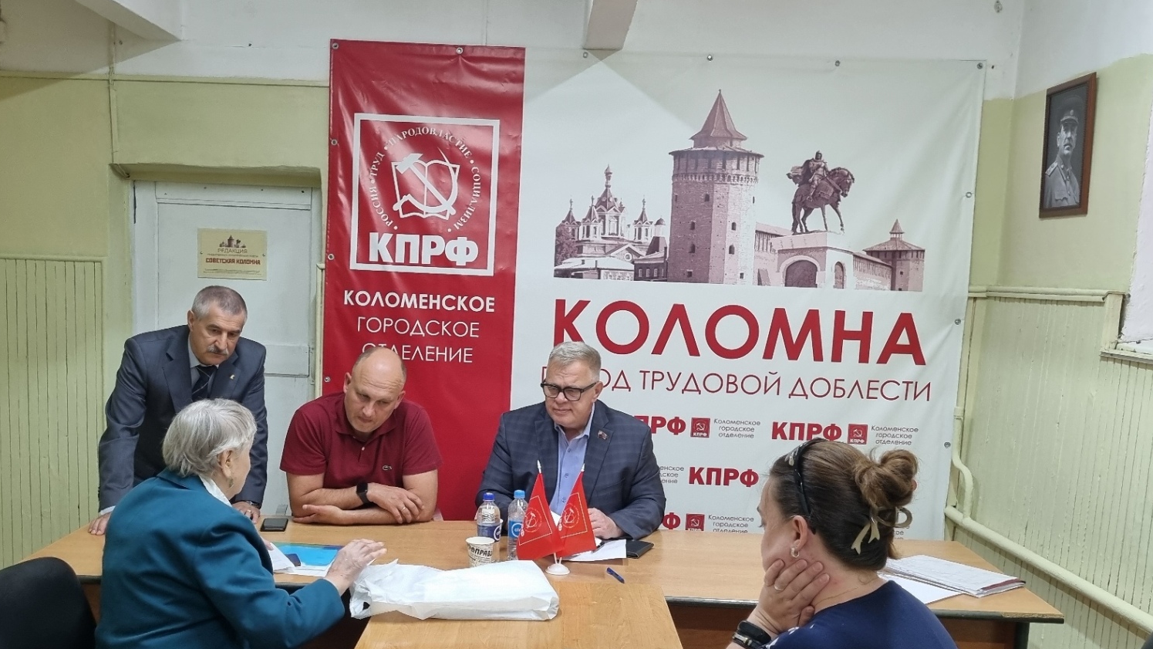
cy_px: 420
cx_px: 505
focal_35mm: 36
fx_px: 1101
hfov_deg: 55.1
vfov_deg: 32.6
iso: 250
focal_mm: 5.4
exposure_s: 1/100
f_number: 1.8
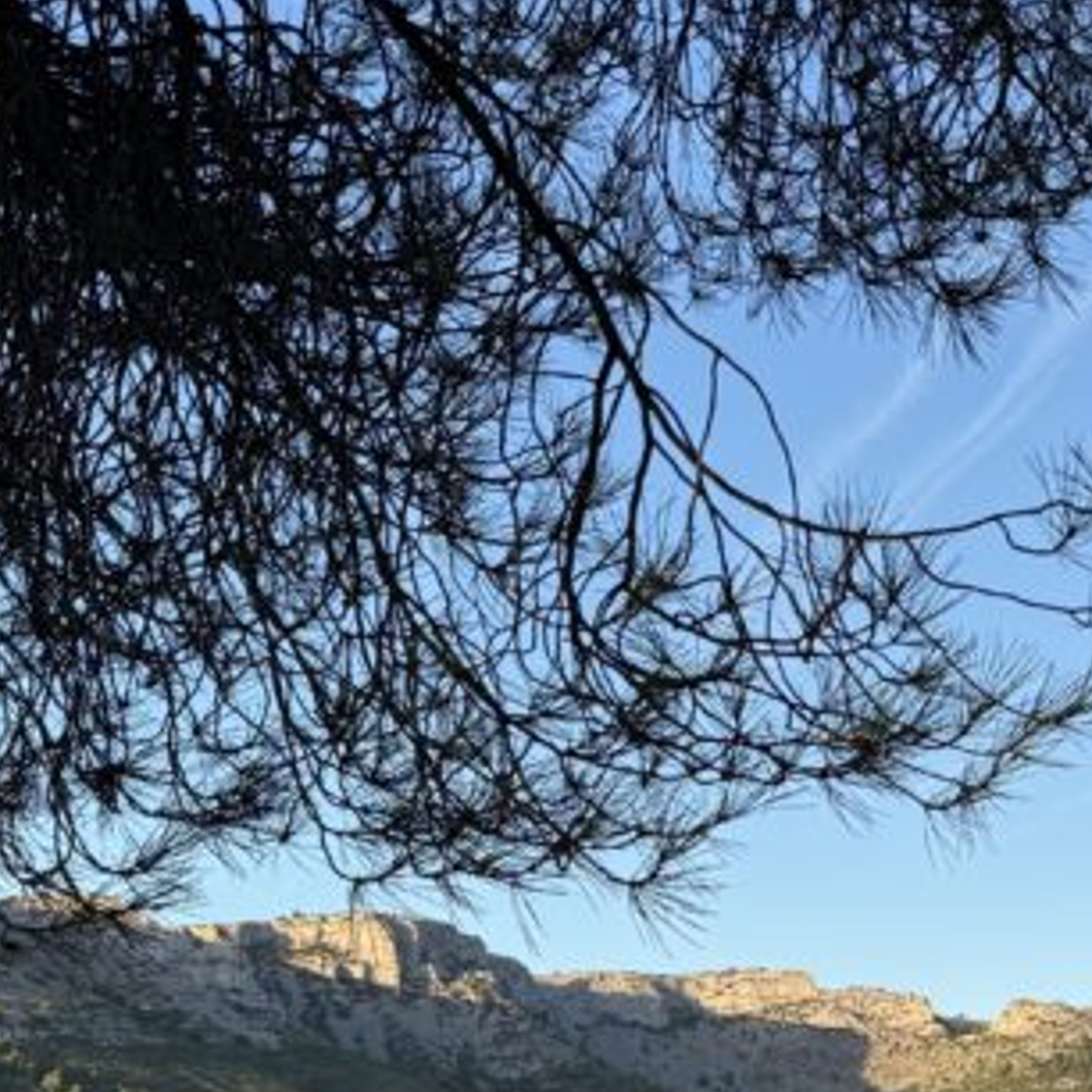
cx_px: 1206
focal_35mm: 71
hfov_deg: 22.9
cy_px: 1067
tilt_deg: +3.1
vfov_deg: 23.4
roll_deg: -0.9
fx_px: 2534
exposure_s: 1/1689
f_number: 1.78
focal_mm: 6.76
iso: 80
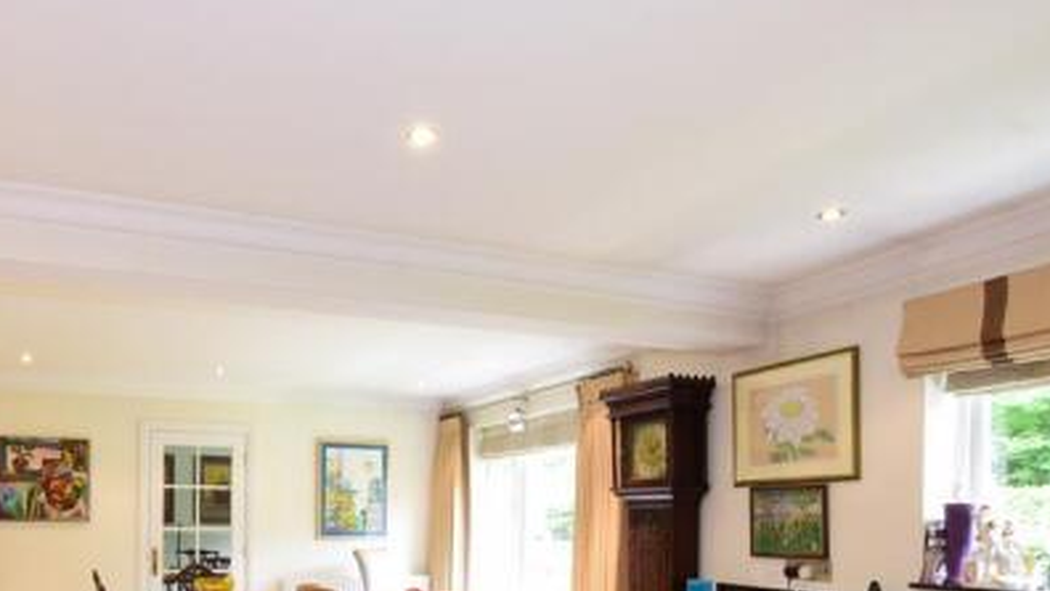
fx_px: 724
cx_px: 334
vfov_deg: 41.4
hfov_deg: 69.4
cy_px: 515
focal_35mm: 26
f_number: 14
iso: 400
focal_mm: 10
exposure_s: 1/1.3
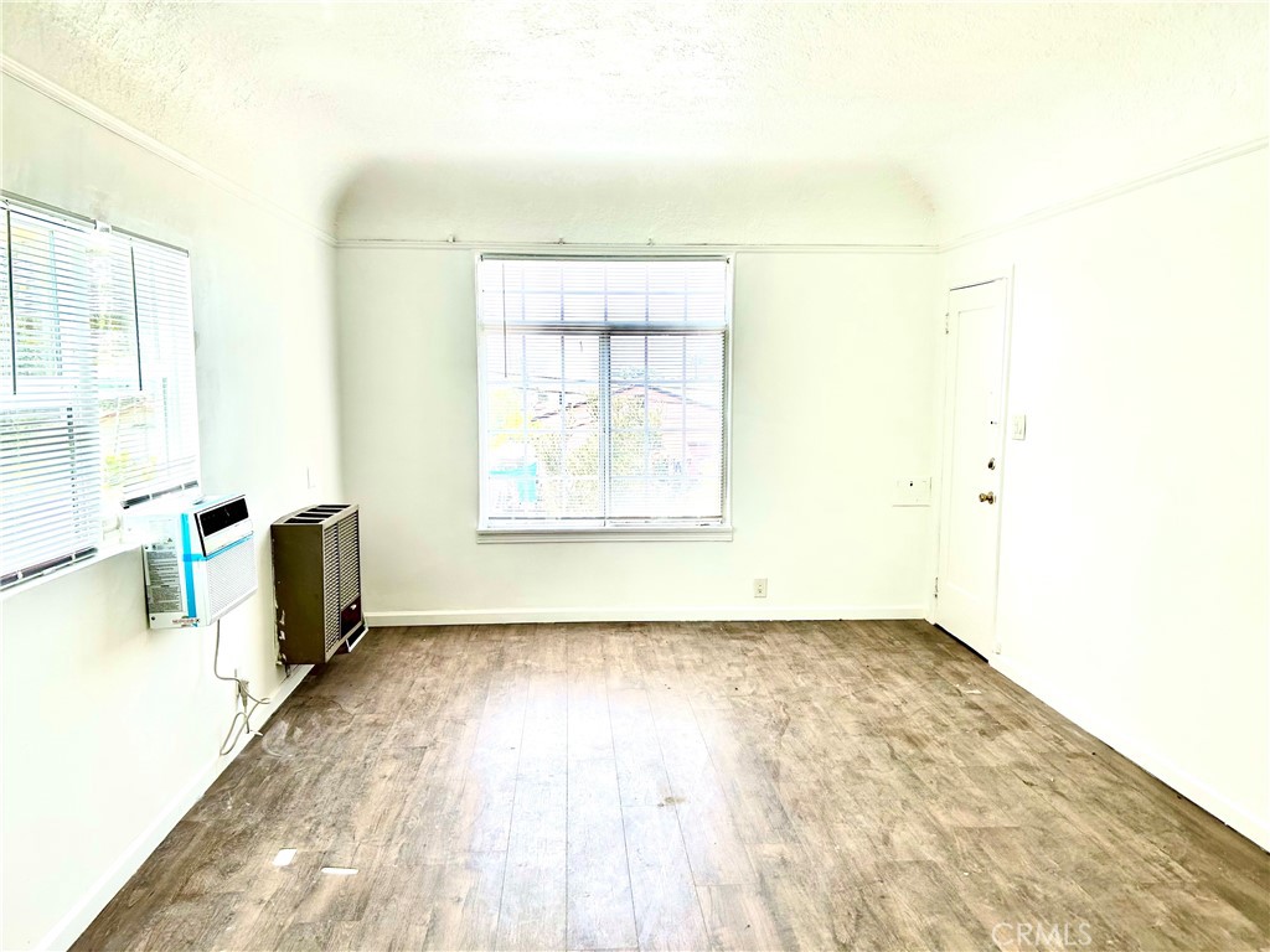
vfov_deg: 53.1
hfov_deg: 67.3
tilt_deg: -3.7
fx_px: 954
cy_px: 476
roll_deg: -0.6
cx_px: 635
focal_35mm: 26
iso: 40
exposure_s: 1/252
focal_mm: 5.7
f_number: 1.5
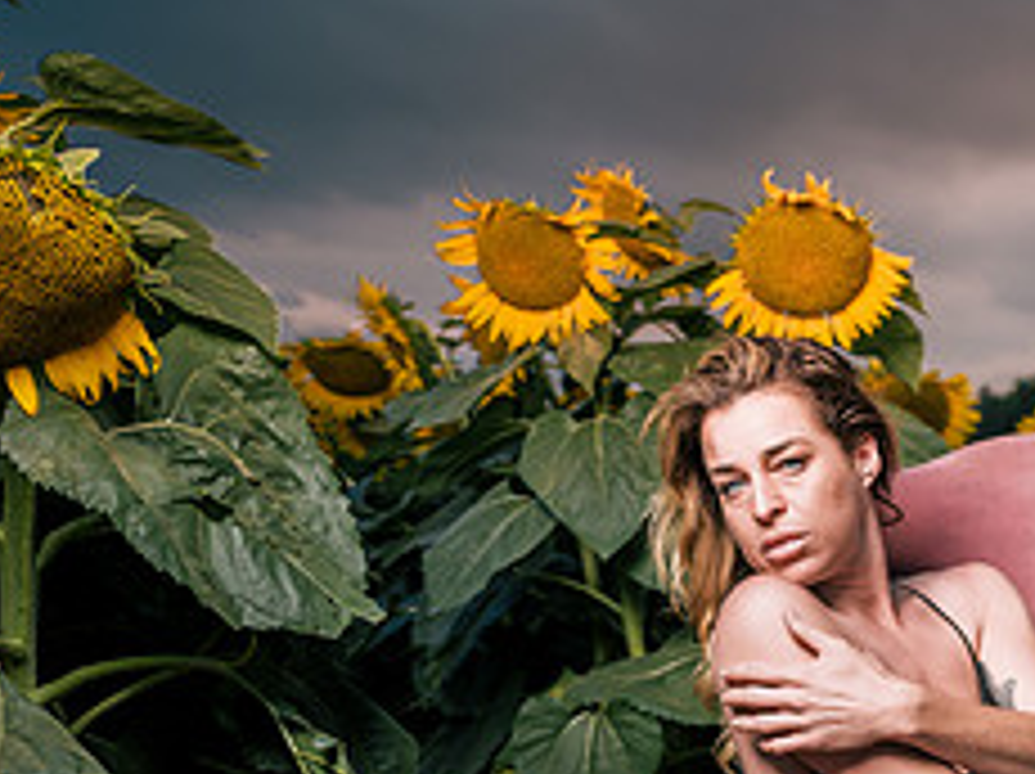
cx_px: 1062
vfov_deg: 22.2
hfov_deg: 27.9
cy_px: 645
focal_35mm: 65
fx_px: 1941
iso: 64
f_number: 2.8
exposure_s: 1/50
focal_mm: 26.5
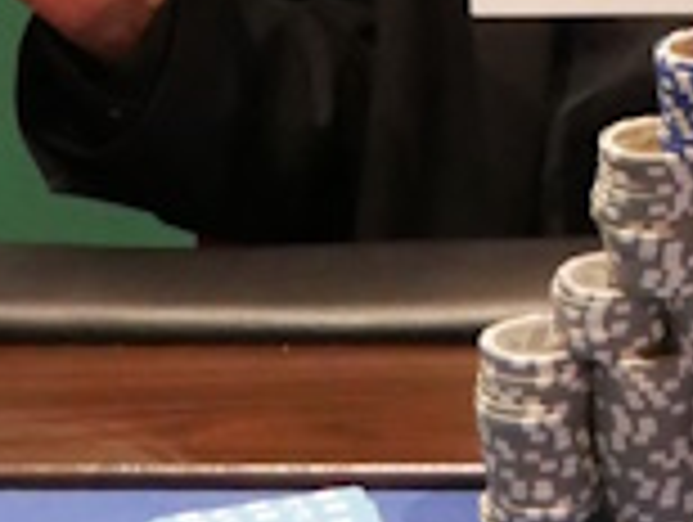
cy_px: -596
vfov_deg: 8.3
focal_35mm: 169
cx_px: 918
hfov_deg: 11.4
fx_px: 3389
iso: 3200
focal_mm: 13
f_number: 3.5
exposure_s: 1/30
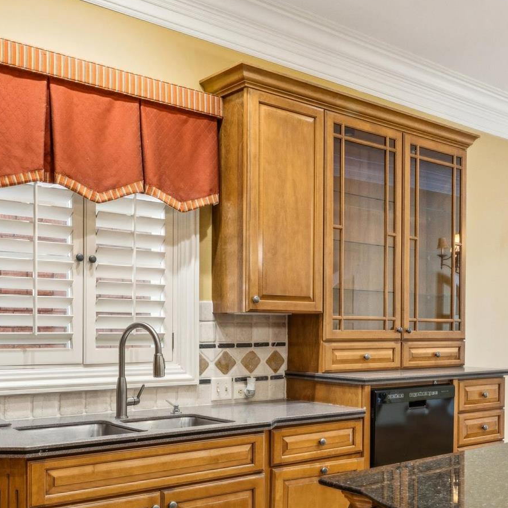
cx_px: 386
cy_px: 330
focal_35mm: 41
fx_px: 681
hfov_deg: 39.7
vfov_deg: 40.5
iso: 400
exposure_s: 1/2
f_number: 13
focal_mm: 14
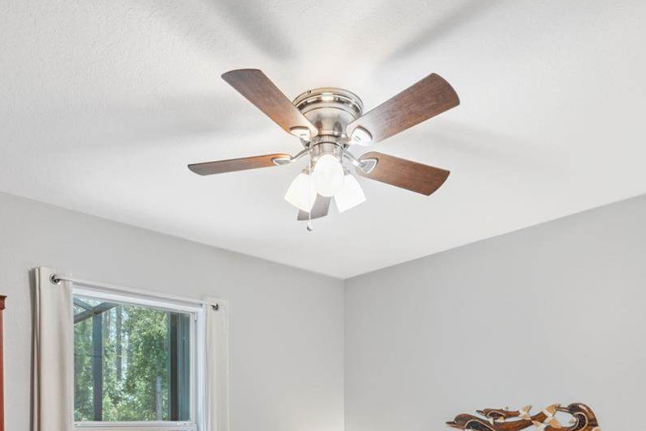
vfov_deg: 41.4
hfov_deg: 65.4
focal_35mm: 28
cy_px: 413
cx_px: 305
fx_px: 502
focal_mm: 14
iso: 400
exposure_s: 1/5
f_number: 8
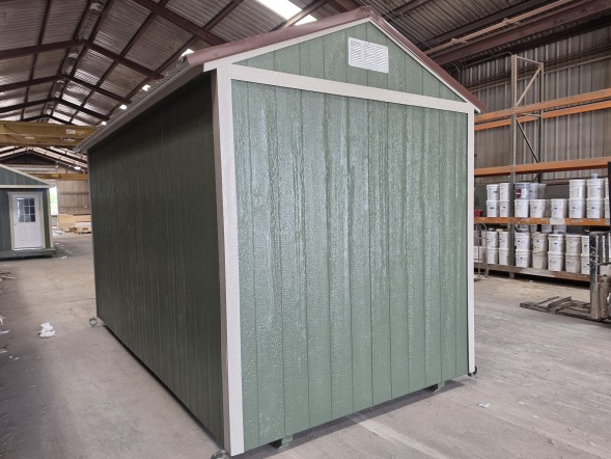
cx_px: 325
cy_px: 241
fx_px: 441
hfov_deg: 69.3
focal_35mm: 25
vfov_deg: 54.9
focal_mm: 6.5
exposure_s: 1/120
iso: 100
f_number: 1.4
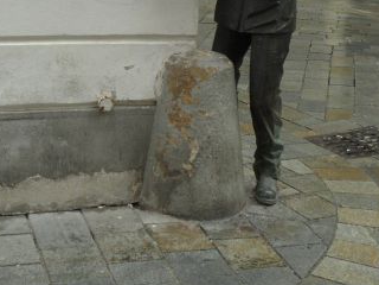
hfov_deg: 24.4
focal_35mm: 80
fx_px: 876
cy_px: 49
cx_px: 200
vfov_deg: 18.2
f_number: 3.6
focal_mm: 6.5
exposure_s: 1/90
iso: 100
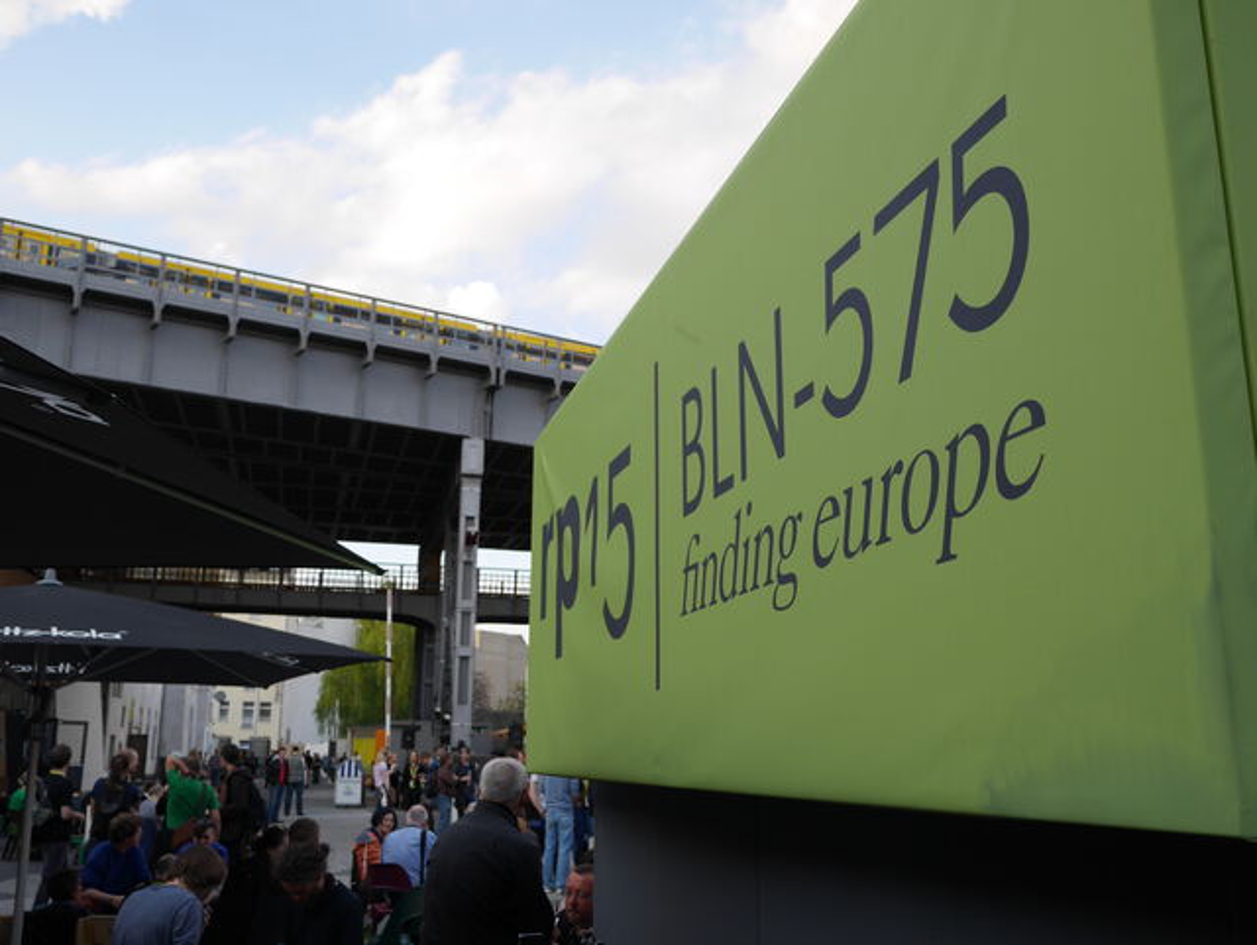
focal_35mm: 34
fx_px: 1236
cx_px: 628
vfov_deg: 41.8
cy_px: 472
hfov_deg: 53.9
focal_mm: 17
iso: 200
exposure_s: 1/160
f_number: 5
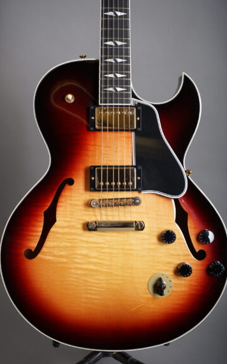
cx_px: 116
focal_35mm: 69
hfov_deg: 18.9
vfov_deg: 29.8
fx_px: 683
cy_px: 181
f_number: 8
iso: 160
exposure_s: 1/160
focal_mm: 67
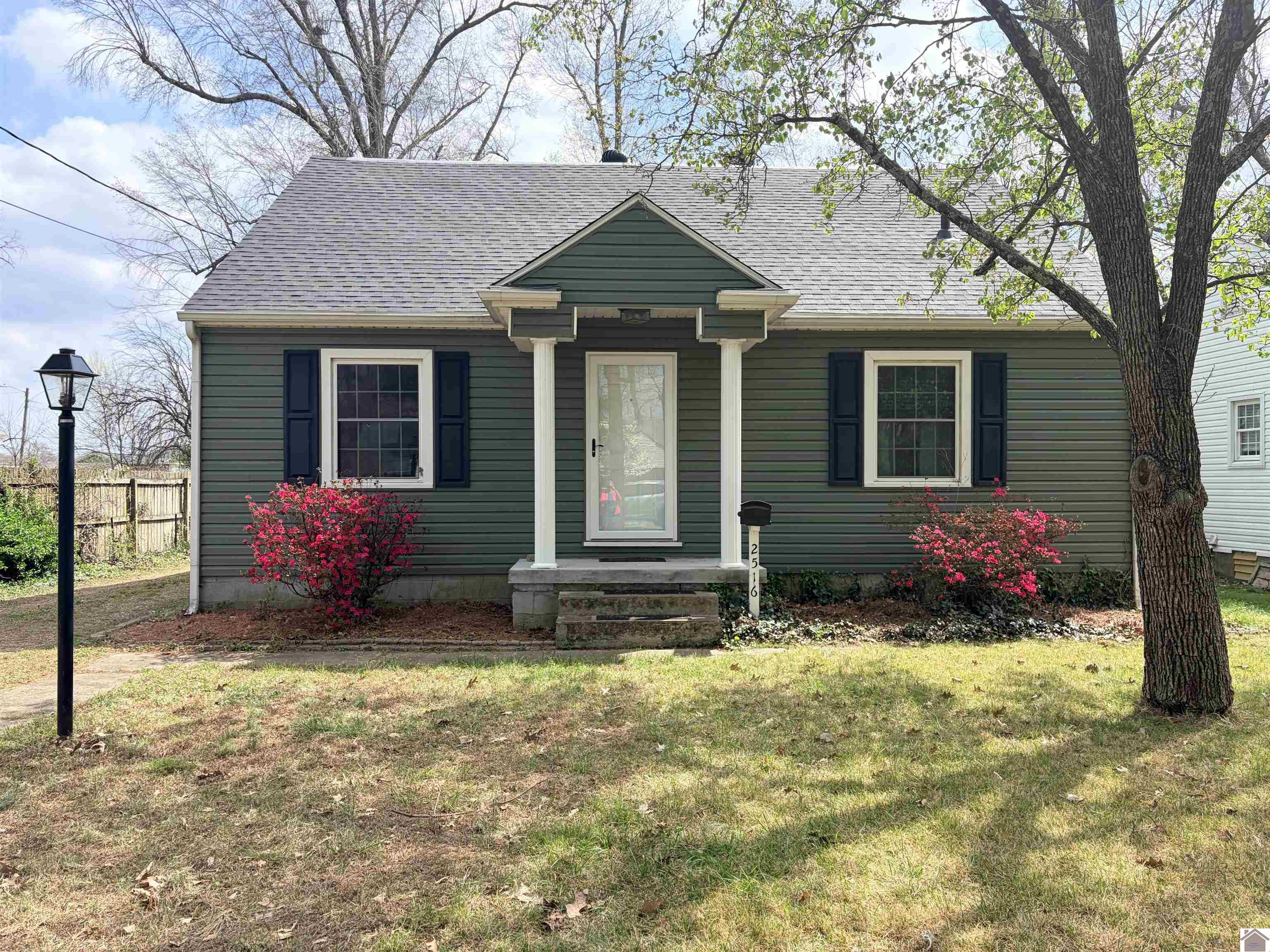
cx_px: 635
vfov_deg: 53.1
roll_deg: +0.3
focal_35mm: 26
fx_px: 954
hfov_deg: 67.3
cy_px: 476
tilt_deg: +0.3
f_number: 1.6
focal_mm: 5.96
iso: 64
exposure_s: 1/2075
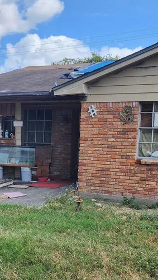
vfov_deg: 40.5
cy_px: 155
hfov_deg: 23.4
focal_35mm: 51
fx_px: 380
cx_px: 58
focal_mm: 6.4
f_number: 1.8
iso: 12
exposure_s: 1/686
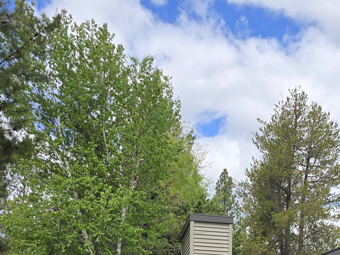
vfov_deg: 23.2
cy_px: 286
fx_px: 579
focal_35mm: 59
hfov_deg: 31.9
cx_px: 268
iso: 12
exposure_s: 1/603
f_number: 1.7
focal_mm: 6.3
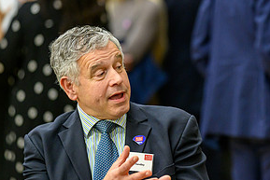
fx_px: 2086
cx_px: 215
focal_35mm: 278
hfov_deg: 7.4
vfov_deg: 4.9
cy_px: 83
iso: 1100
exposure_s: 1/250
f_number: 1.8
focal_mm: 135
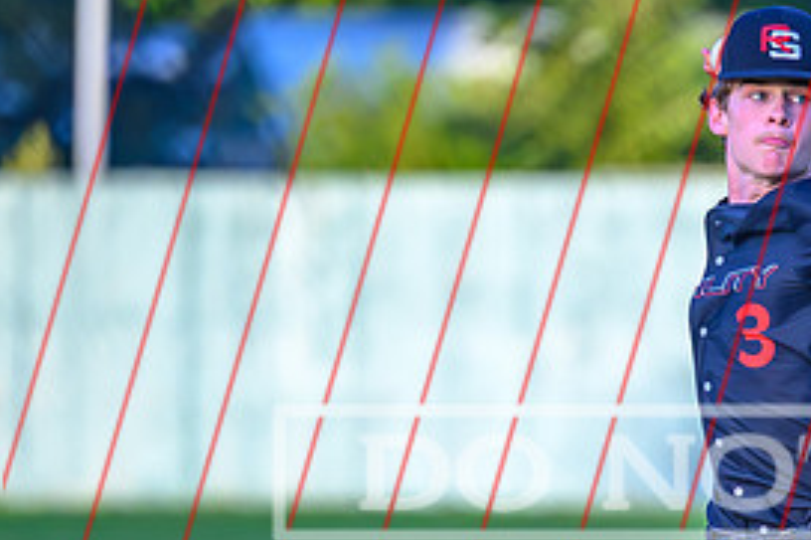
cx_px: 789
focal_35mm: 682
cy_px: 294
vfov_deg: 2.0
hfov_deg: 3.0
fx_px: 15354
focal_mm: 200
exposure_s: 1/3200
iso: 900
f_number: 2.8
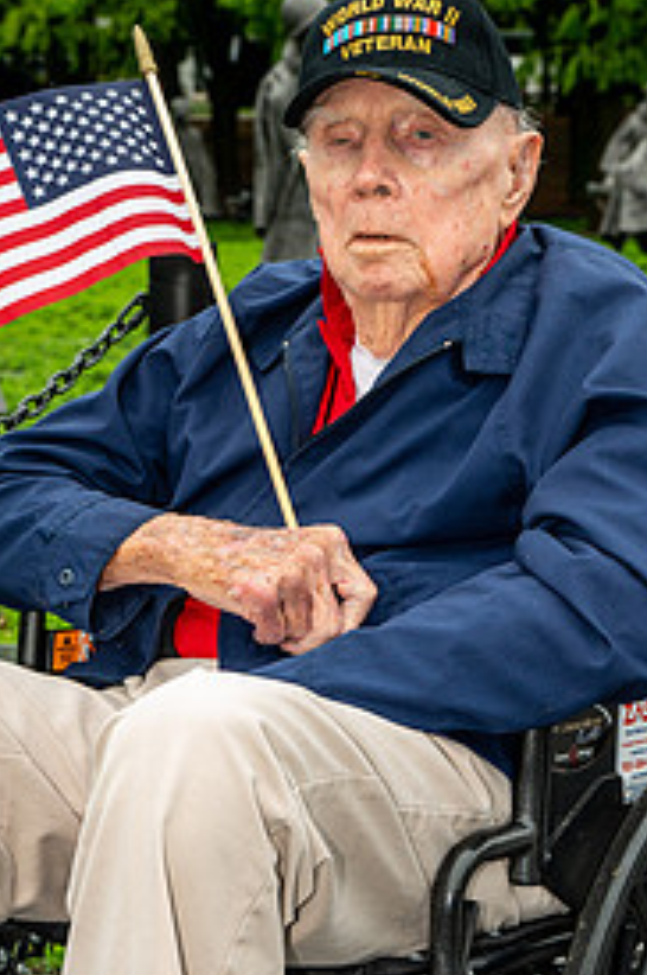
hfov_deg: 16.5
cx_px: 183
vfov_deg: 24.8
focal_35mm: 82
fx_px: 2216
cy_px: 406
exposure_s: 1/640
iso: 1000
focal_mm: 50
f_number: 8
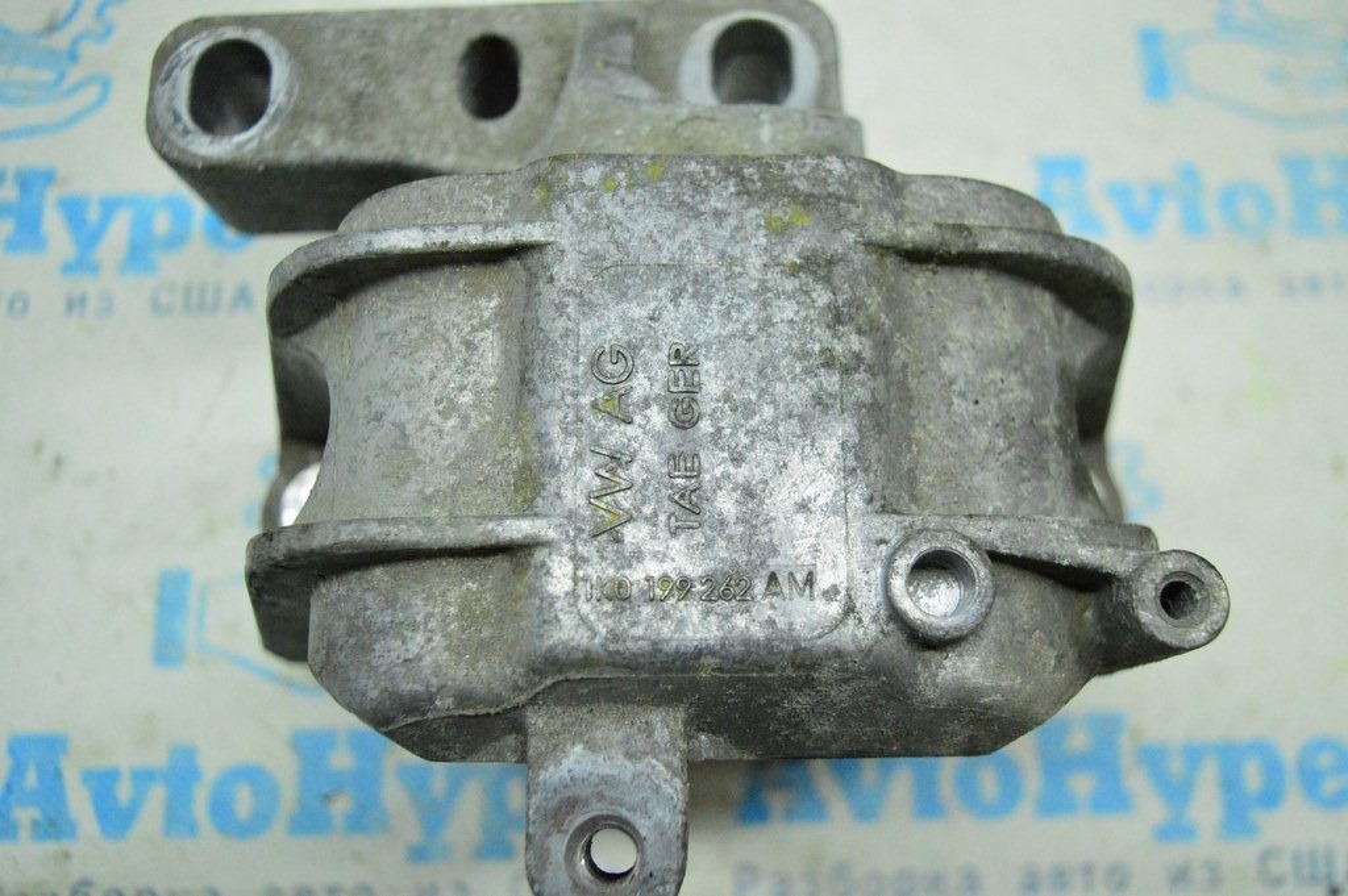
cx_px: 674
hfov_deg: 53.2
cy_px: 448
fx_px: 1347
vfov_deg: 36.8
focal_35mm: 36
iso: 6400
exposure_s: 1/800
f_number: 4
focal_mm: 24
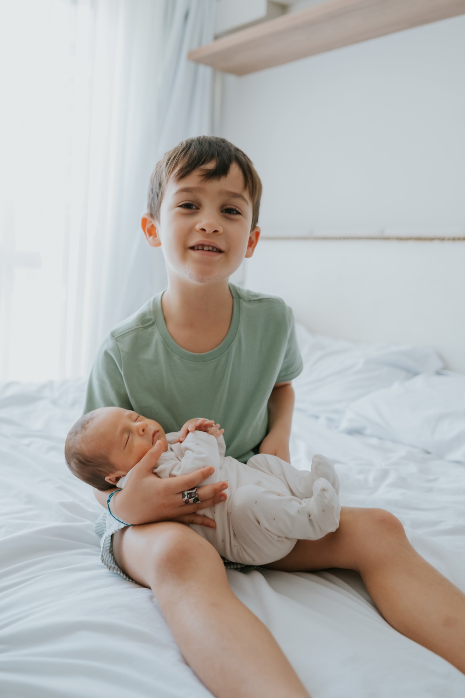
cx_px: 232
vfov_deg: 54.4
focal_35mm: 35
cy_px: 349
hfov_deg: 37.9
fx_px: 678
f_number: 3.2
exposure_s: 1/160
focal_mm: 35
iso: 1600
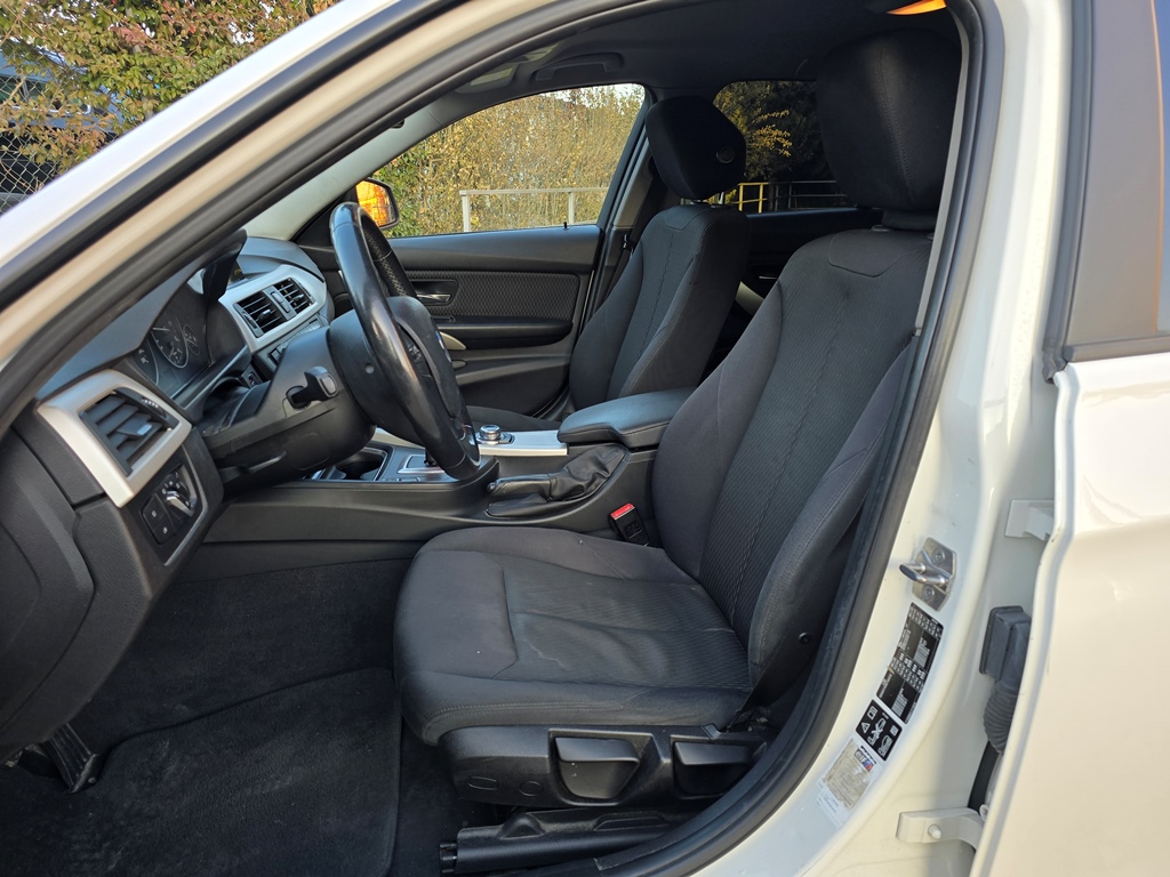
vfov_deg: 58.9
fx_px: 777
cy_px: 438
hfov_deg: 73.9
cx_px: 585
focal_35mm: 23
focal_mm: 6.3
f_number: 1.7
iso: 64
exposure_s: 1/180
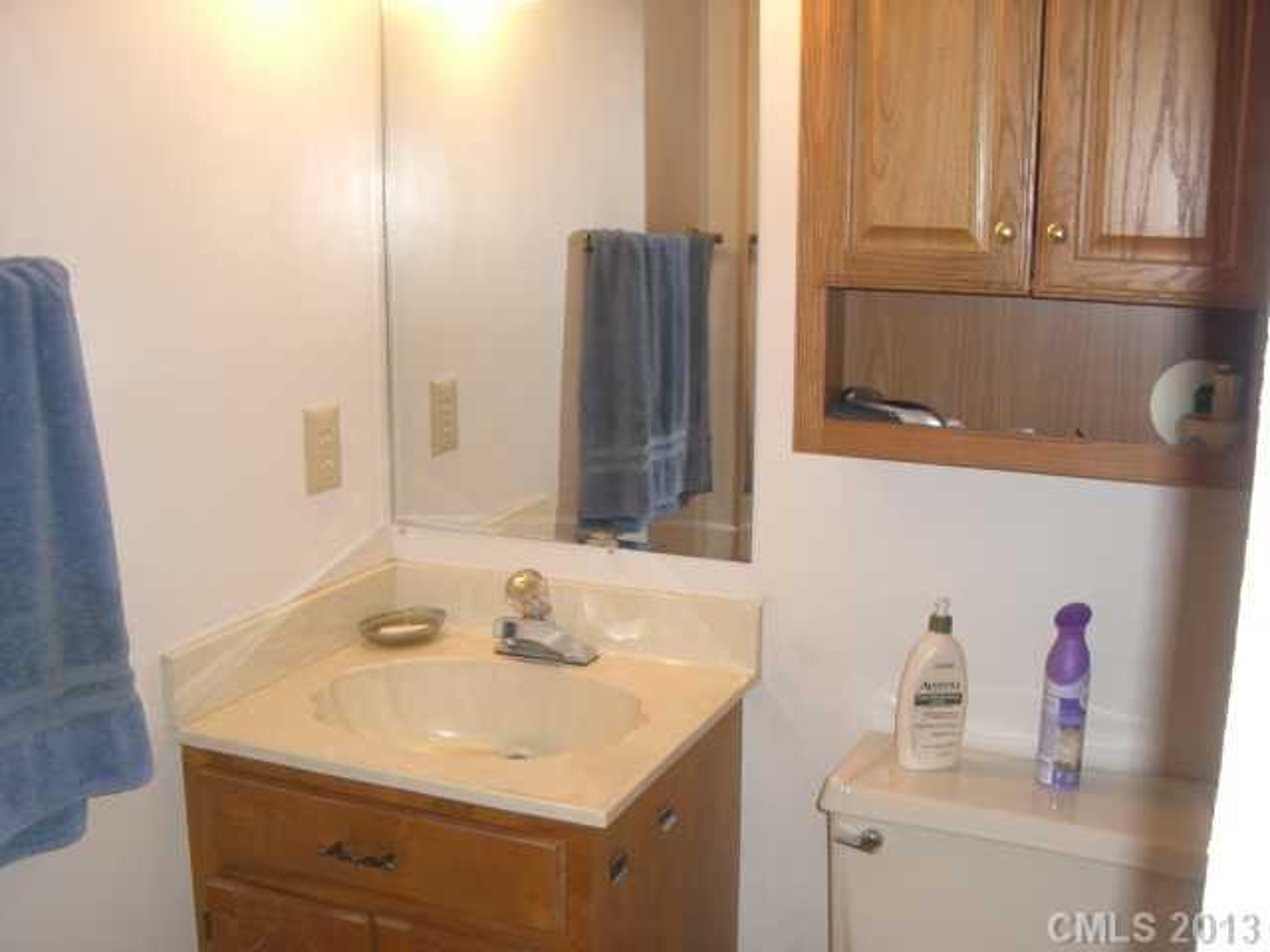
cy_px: 476
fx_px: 1394
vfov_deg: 37.7
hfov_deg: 49.0
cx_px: 635
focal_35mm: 38
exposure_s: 1/60
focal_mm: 6.2
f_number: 2.7
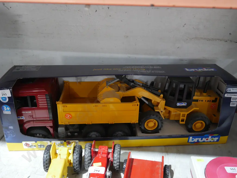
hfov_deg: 56.8
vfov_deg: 44.2
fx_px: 219
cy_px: 89
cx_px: 118
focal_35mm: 32
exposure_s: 1/60
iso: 1600
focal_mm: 16
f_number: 3.6
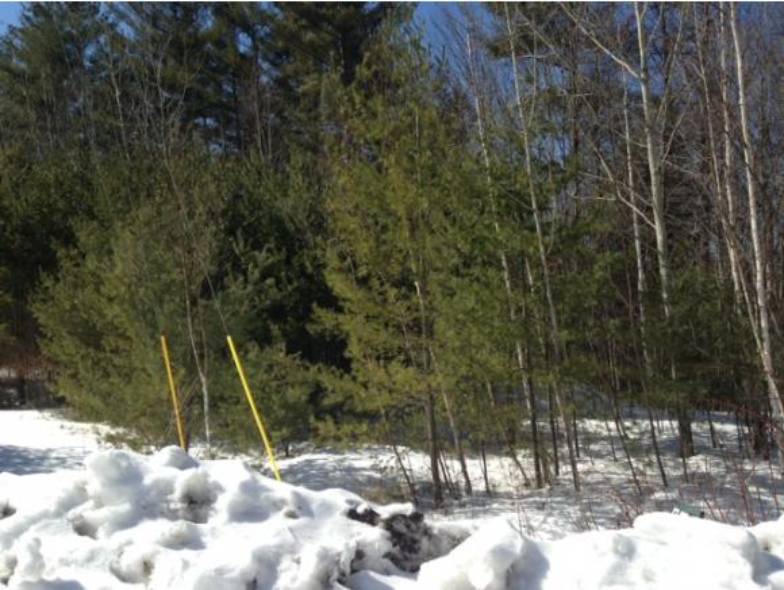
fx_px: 748
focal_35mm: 33
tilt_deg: +0.1
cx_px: 392
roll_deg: -0.6
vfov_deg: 43.0
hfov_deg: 55.3
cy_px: 295
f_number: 2.4
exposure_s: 1/1550
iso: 50
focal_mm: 4.12
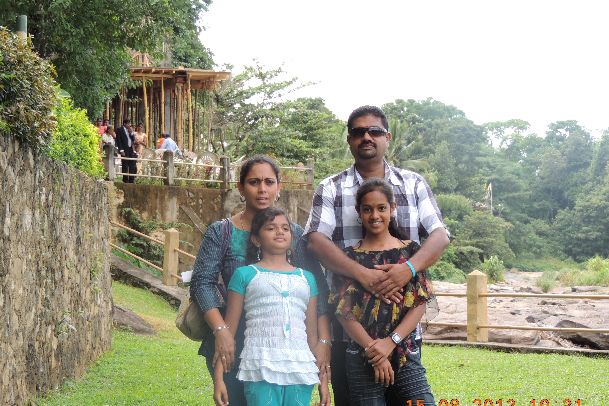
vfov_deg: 14.6
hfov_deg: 21.7
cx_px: 305
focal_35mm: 94
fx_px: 1590
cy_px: 224
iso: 100
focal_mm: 16
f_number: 4.1
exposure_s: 1/125
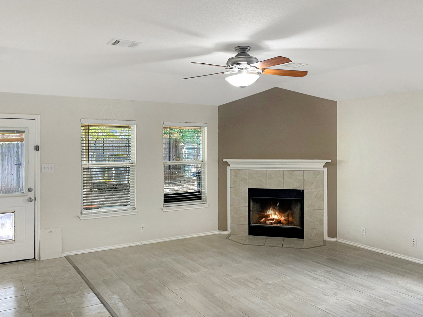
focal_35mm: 30
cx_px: 199
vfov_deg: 46.7
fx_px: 367
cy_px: 177
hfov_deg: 59.9
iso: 100
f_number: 1.6
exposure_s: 1/60
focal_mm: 4.2
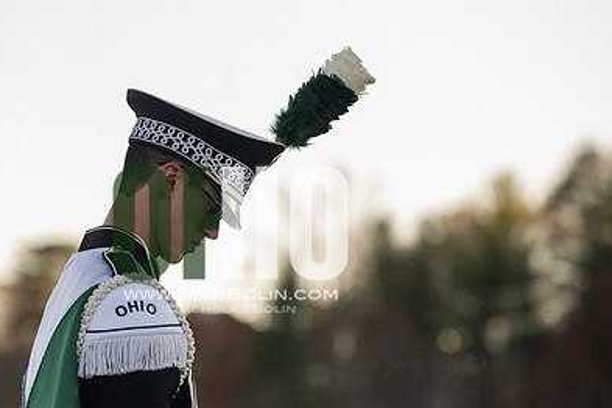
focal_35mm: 295
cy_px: 239
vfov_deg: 4.7
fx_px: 5015
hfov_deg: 7.0
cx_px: 230
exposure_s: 1/6400
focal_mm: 200
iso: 5000
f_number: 4.5
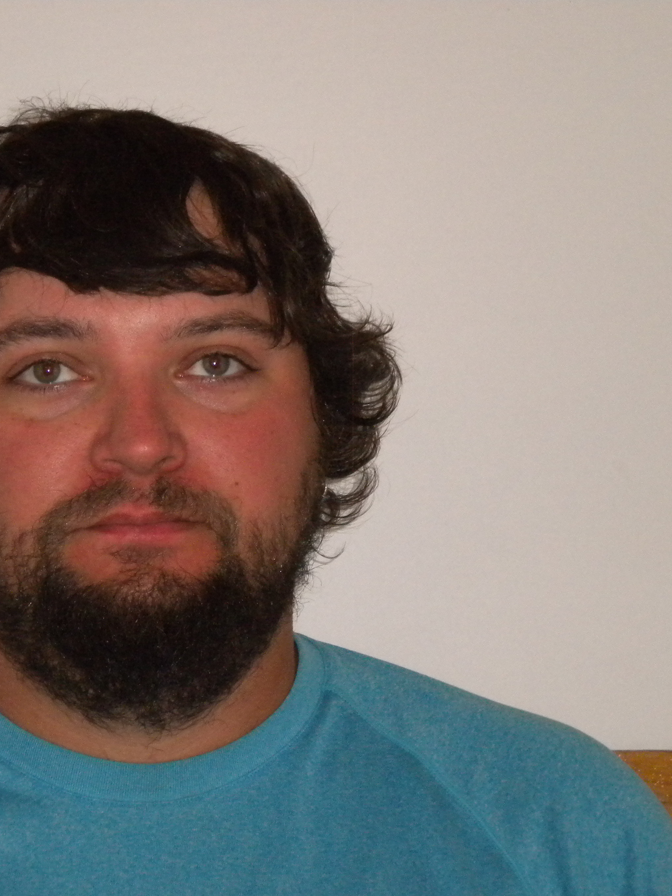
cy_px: 446
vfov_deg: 14.0
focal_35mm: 141
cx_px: 167
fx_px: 3651
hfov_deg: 10.5
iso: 400
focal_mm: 18.9
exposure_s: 1/60
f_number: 5.9
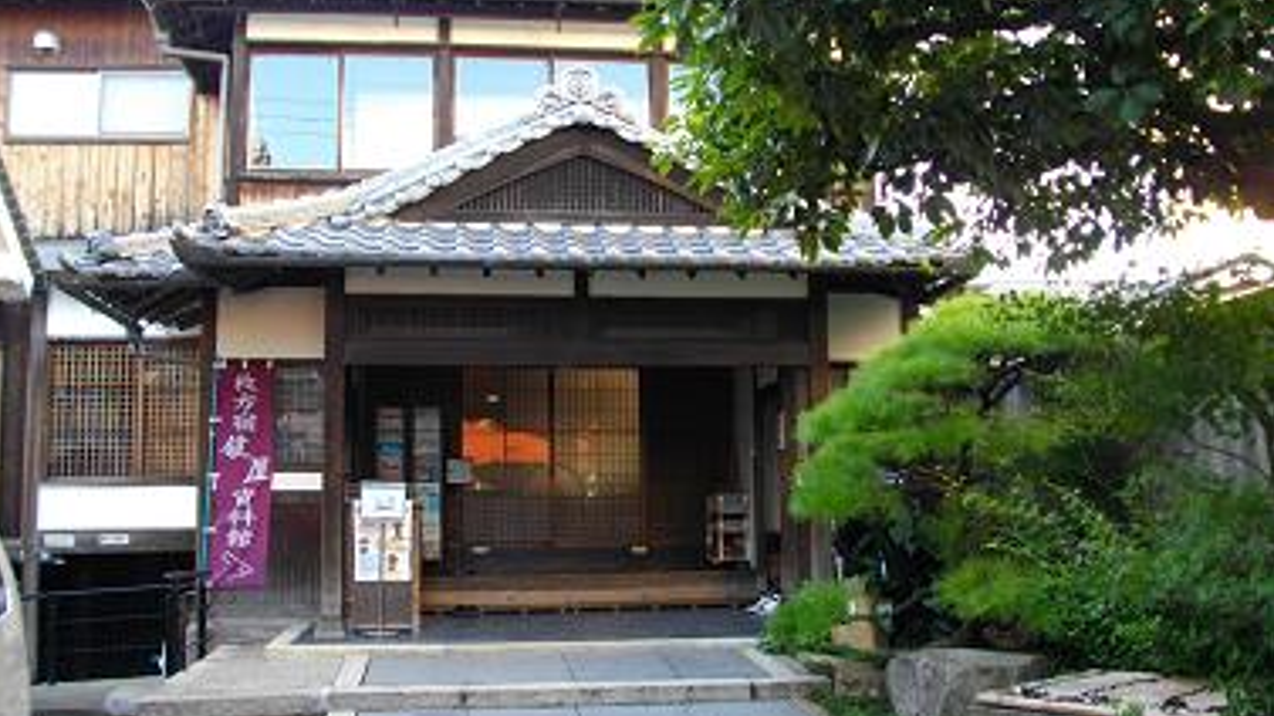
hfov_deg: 55.3
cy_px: 341
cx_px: 623
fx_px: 1216
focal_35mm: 36
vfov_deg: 32.8
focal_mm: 5.7
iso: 200
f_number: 2.9
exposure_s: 1/60
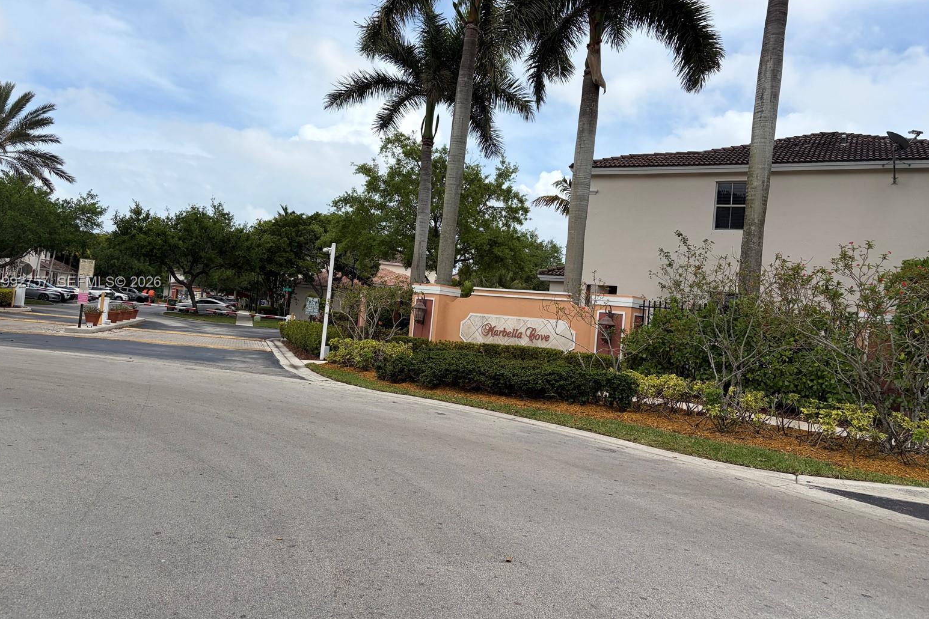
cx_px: 455
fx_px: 722
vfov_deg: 46.4
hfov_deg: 65.5
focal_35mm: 28
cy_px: 283
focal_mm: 5.96
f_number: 1.6
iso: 50
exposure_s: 1/4608
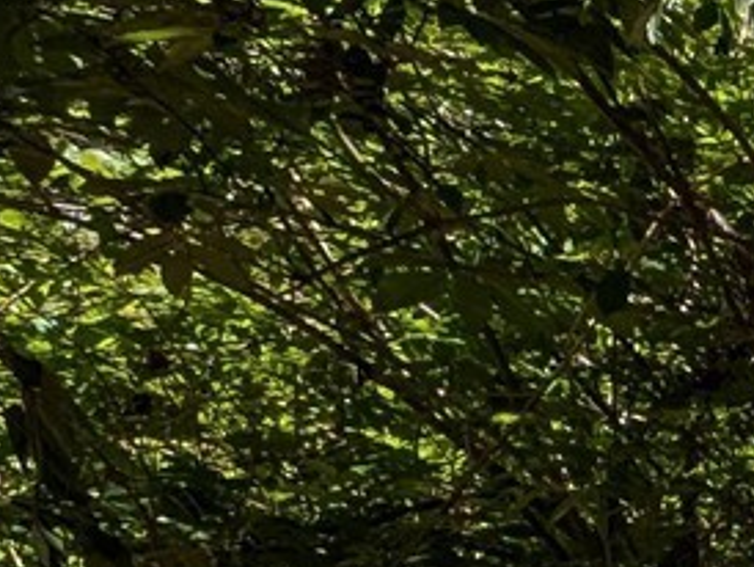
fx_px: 1526
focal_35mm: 70
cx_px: 2023
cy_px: 1069
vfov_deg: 16.8
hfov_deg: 13.2
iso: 37
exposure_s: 1/747
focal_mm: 2.23
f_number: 1.95
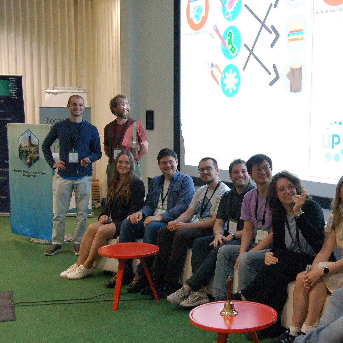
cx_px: 264
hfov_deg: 32.6
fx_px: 572
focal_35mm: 51
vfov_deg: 33.3
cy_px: 210
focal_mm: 20
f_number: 3.2
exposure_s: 1/125
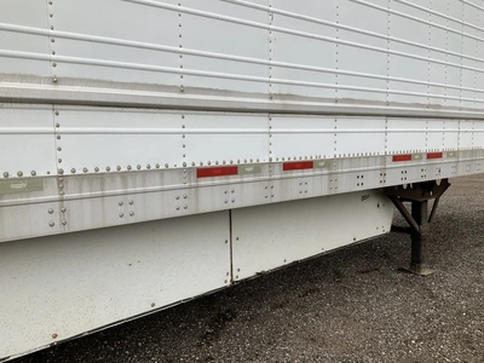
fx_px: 405
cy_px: 182
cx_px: 242
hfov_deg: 61.7
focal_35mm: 29
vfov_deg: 48.2
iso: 25
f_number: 1.8
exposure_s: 1/1144
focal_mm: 3
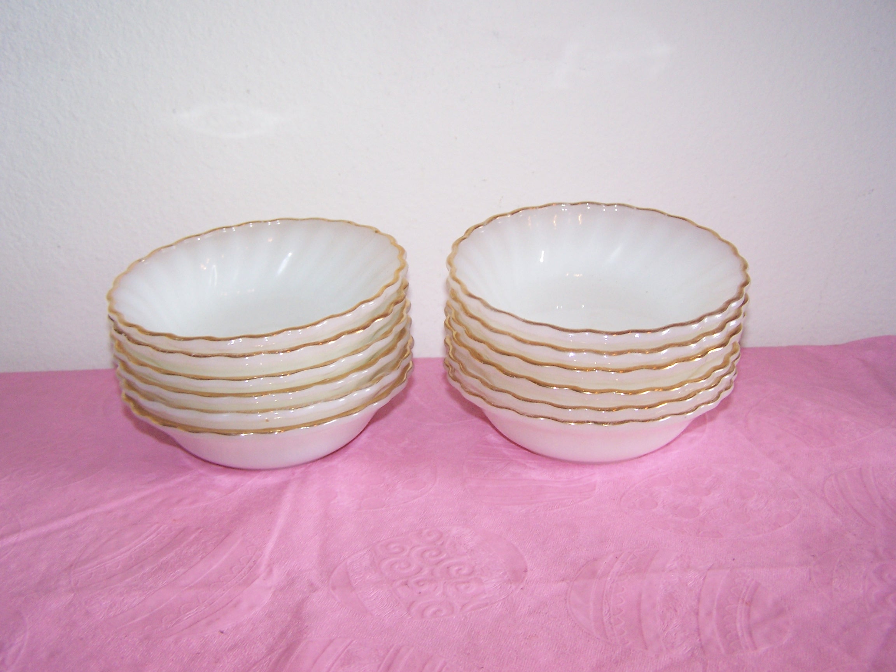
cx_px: 448
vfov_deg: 37.7
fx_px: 984
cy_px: 336
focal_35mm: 38
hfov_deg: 49.0
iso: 140
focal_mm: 6.3
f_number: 2.8
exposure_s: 1/60
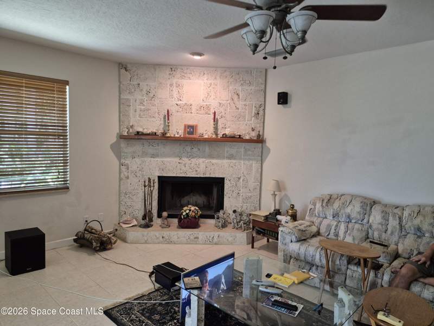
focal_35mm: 23
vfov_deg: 58.9
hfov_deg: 73.9
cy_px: 163
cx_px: 217
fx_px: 288
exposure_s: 1/120
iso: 500
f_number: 1.8
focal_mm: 5.4
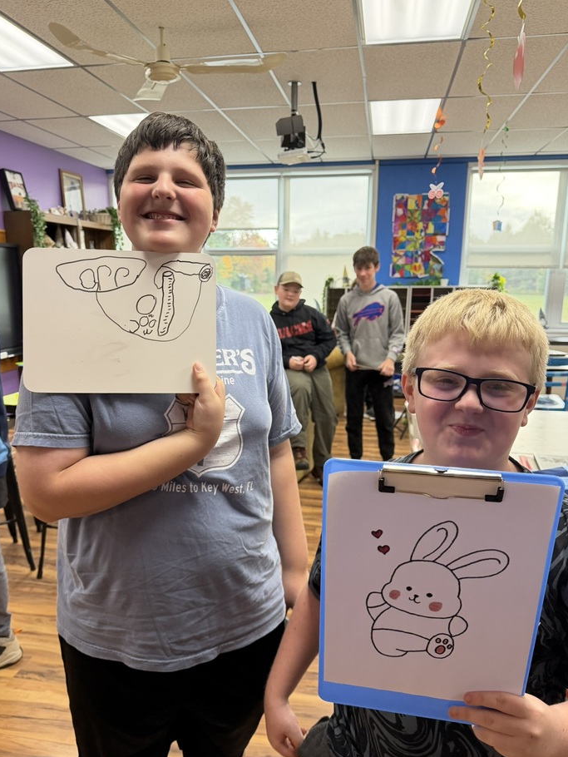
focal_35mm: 27
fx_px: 590
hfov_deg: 51.3
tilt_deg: -13.9
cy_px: 413
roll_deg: -0.4
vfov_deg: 65.2
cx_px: 263
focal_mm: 6.76
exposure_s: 1/120
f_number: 1.78
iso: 250
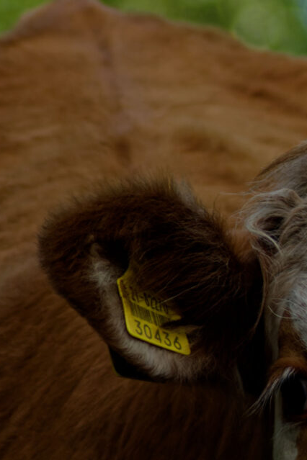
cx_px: 587
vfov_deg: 2.3
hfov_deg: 1.5
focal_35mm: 901
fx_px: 11524
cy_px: 230
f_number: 5
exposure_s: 1/1600
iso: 800
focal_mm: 150
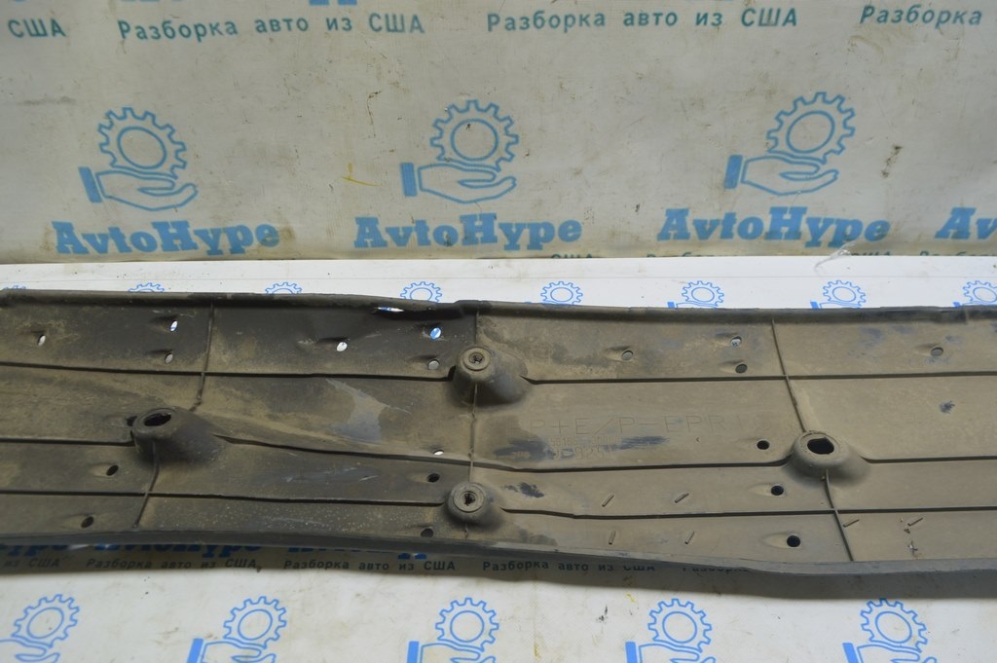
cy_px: 332
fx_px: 747
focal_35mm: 27
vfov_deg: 47.9
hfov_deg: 67.4
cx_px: 498
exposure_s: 1/20
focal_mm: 18
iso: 400
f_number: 5.6
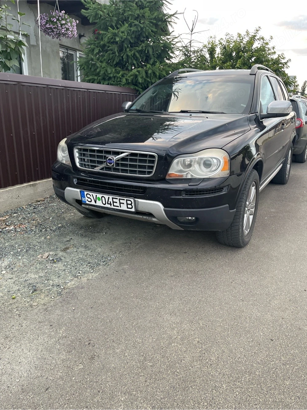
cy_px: 205
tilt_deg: -18.3
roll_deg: -1.8
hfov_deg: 54.9
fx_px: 296
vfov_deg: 69.4
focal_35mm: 25
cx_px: 154
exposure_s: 1/107
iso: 125
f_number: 1.6
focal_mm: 5.1
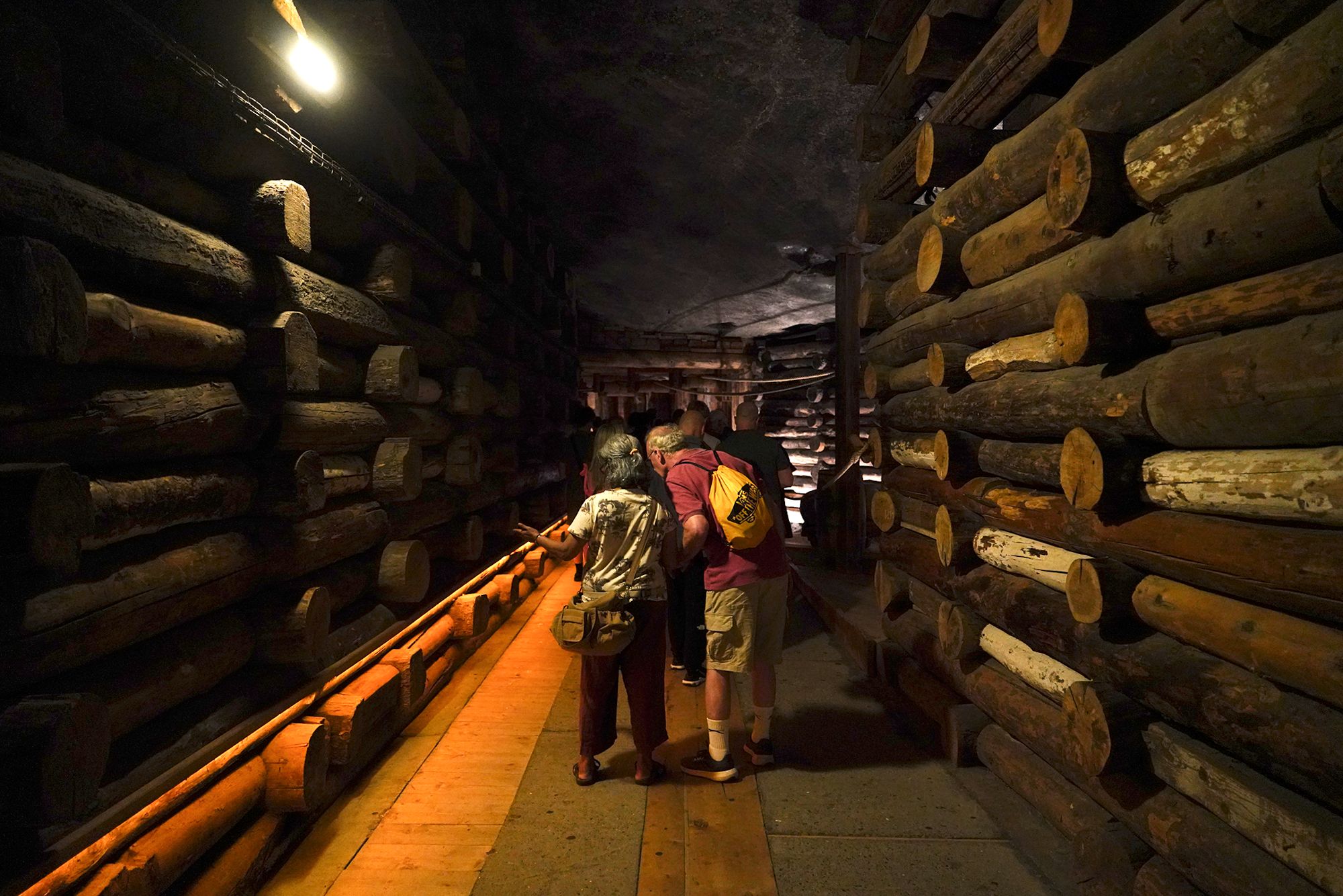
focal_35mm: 24
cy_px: 448
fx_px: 895
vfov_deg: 53.1
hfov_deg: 73.7
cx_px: 672
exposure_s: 1/80
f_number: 2.8
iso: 6400
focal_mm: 24
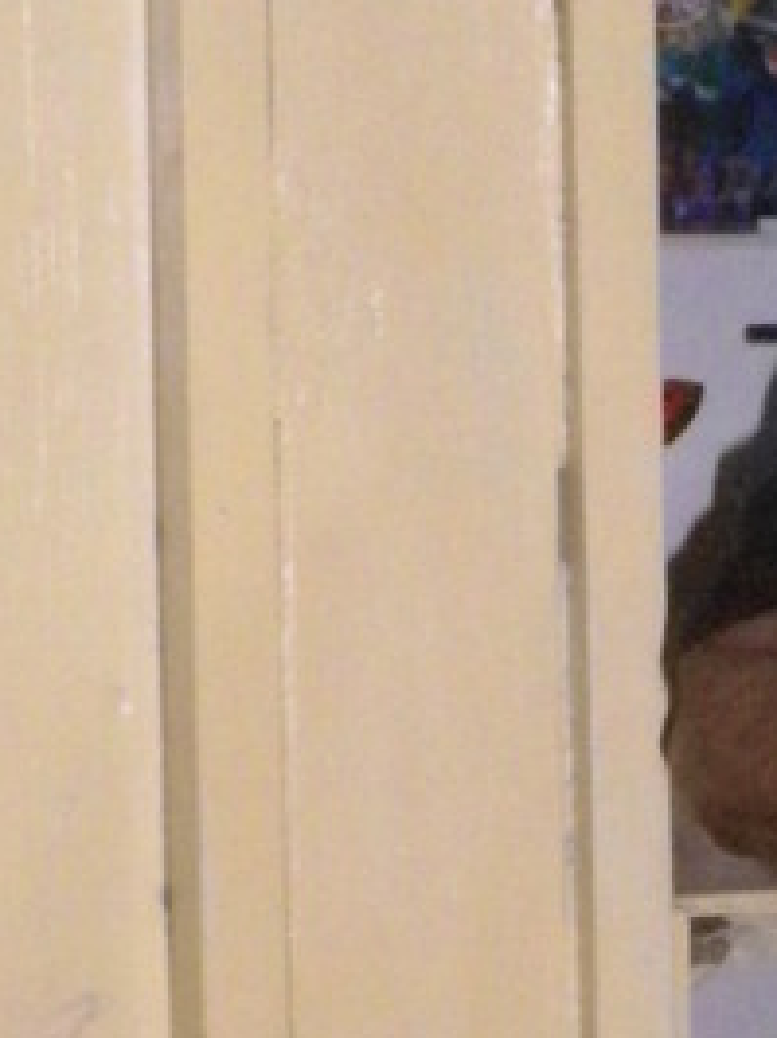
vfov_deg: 10.6
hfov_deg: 7.8
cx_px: 1402
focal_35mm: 185
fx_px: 5546
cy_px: 1030
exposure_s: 1/50
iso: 800
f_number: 3.9
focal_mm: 7.3
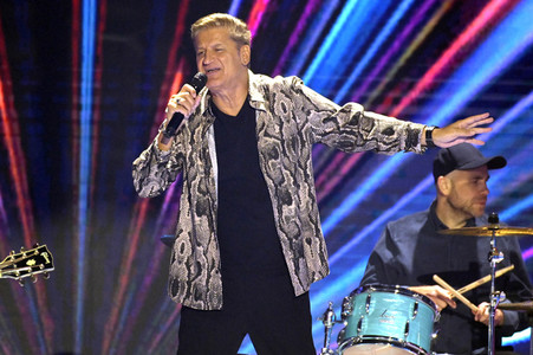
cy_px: 178
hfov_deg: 4.1
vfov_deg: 2.7
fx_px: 7397
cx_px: 266
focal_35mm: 500
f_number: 5.6
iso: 8000
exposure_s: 1/400
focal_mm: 500
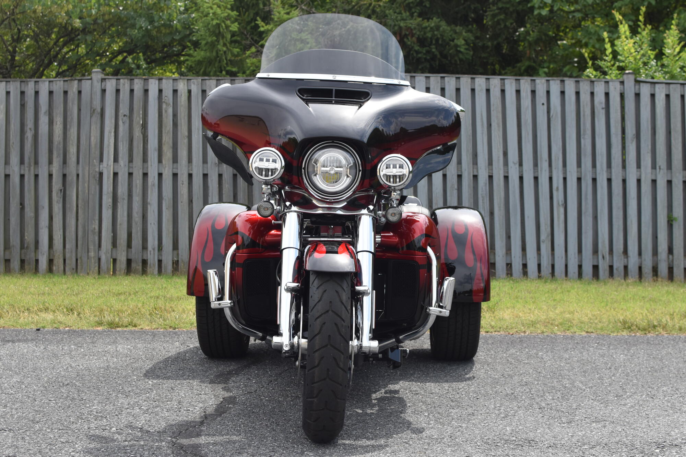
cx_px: 343
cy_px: 228
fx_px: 1000
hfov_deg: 37.9
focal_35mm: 52
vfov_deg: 25.7
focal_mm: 35
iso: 400
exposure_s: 1/1250
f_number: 6.3
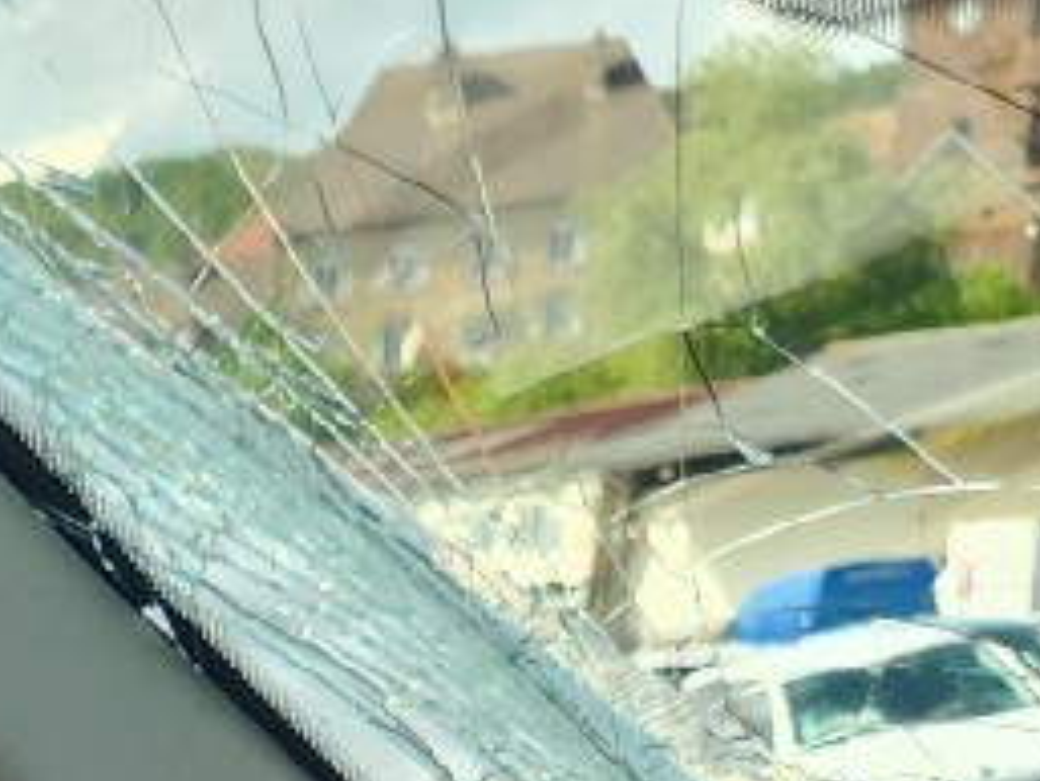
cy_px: 2513
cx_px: -1461
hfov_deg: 10.0
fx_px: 5170
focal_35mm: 172
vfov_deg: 7.4
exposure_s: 1/213
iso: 20
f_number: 1.8
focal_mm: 5.4
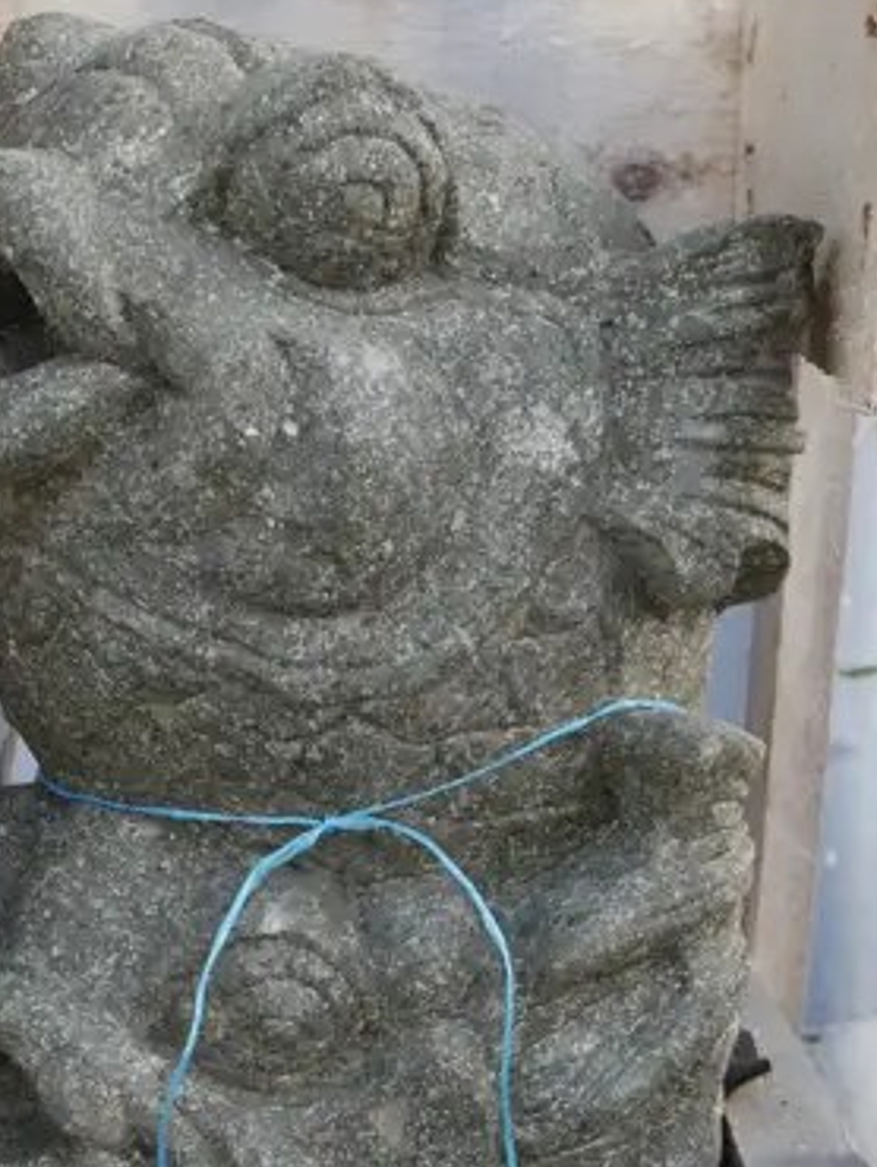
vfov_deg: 23.0
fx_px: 2801
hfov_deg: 17.7
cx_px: 273
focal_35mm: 83
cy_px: 1022
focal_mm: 15
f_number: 4.5
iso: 200
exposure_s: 1/160
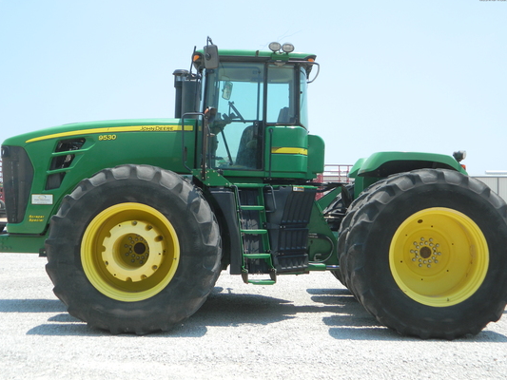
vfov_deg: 30.3
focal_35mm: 48
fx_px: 703
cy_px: 189
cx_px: 256
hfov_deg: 39.6
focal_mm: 8.4
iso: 80
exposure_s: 1/500
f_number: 3.6
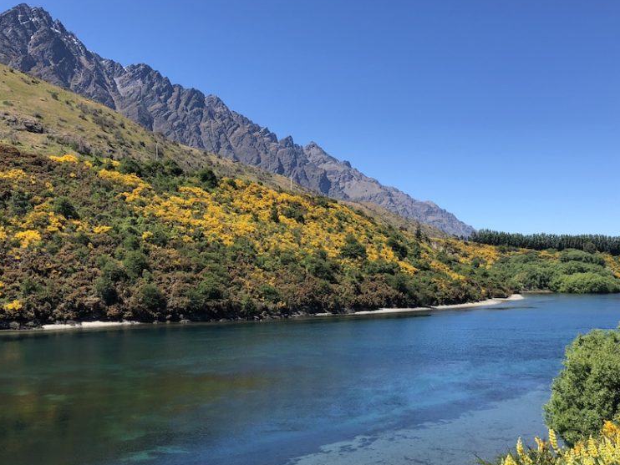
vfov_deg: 35.8
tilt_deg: +0.8
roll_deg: -1.7
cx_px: 354
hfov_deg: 46.6
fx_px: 717
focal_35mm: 40
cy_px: 284
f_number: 1.8
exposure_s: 1/1412
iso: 20
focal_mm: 3.99
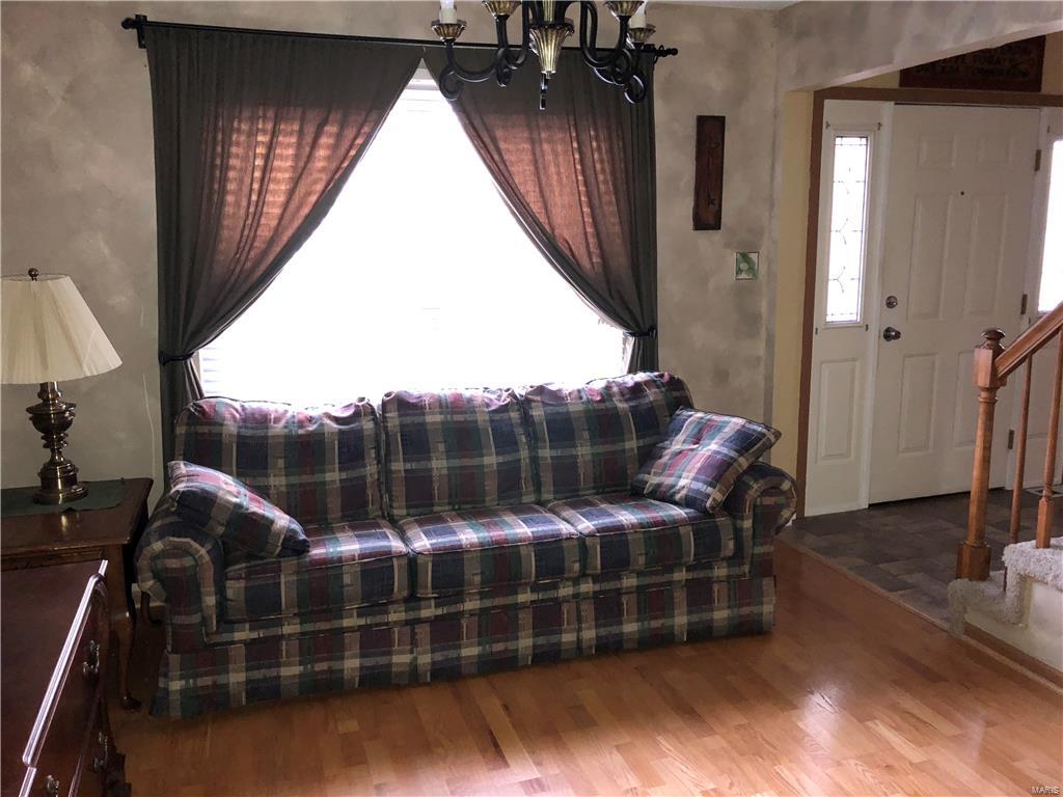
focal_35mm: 29
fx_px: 891
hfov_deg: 61.7
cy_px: 398
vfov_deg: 48.2
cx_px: 532
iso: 400
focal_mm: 3.99
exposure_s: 1/30
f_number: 1.8
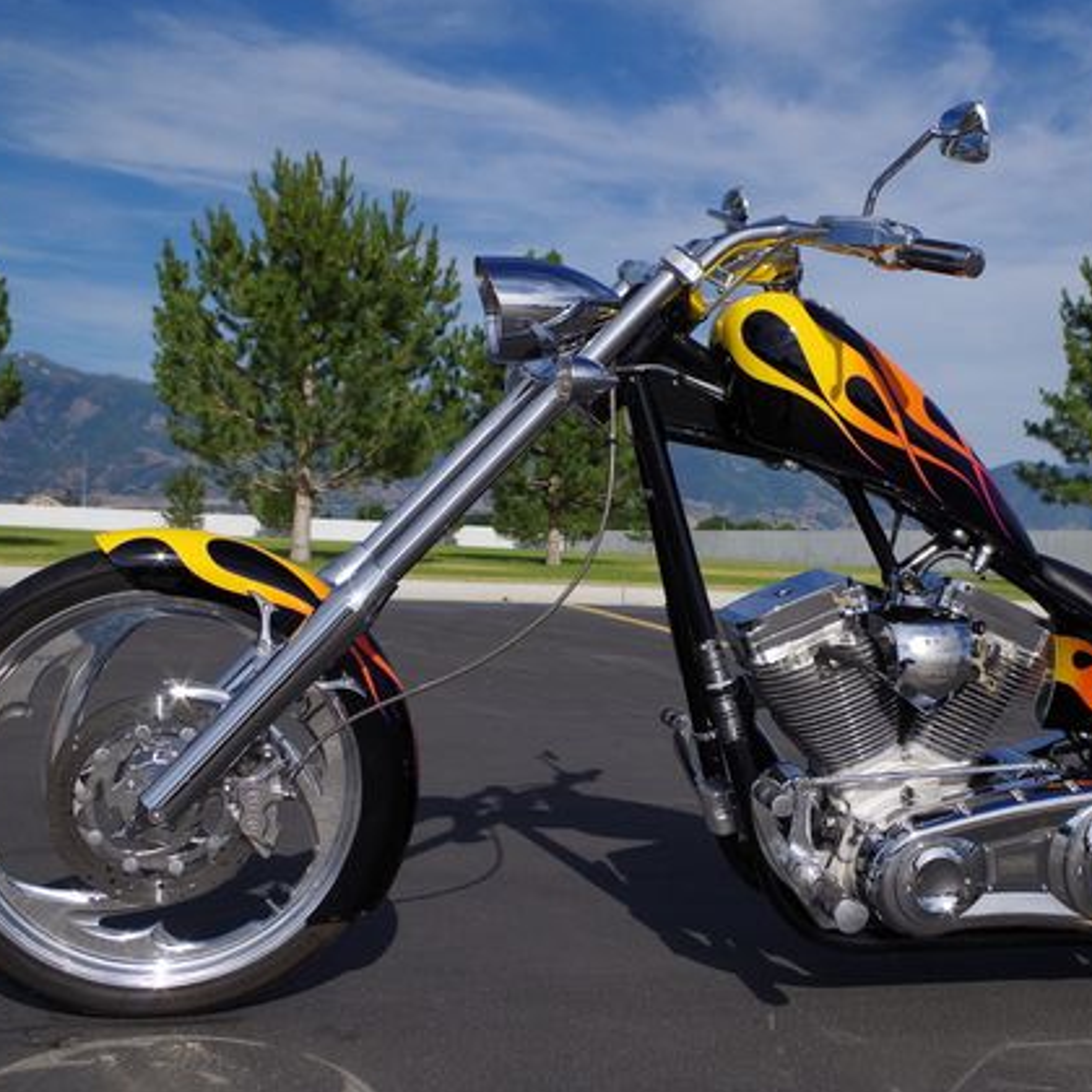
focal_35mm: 44
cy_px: 545
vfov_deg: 38.3
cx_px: 715
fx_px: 1570
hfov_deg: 38.0
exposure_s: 1/400
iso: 100
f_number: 8
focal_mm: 23.13
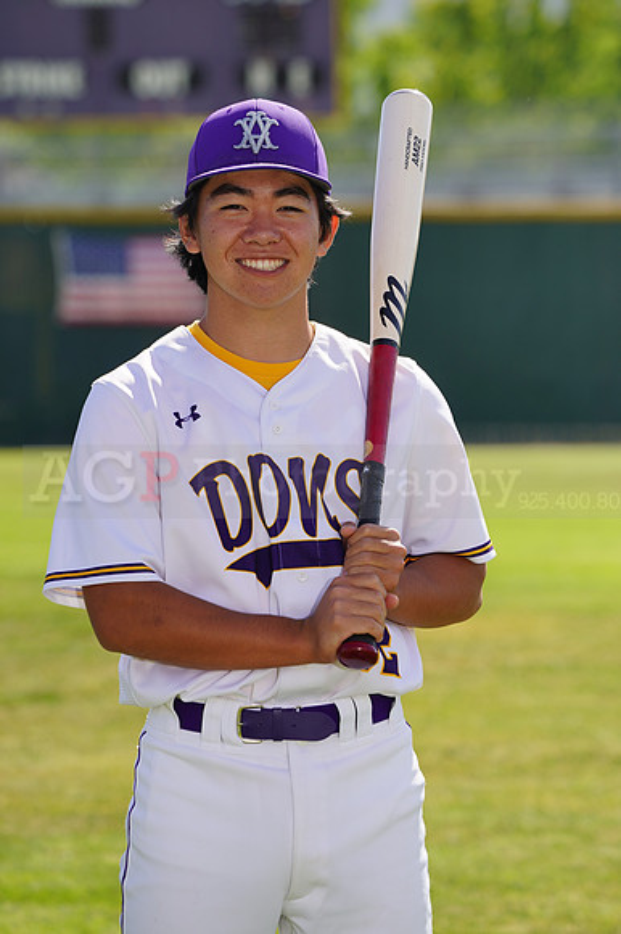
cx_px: 310
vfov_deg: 7.9
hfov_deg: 5.2
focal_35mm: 262
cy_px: 467
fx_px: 6787
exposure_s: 1/250
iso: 100
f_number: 8
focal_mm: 262
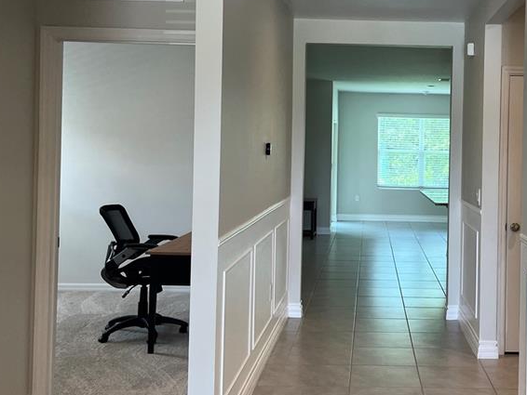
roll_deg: -0.6
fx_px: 716
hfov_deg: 39.4
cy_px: 149
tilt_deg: -0.1
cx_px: 389
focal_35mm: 47
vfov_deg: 30.8
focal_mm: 5.1
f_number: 1.6
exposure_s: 1/120
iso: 80
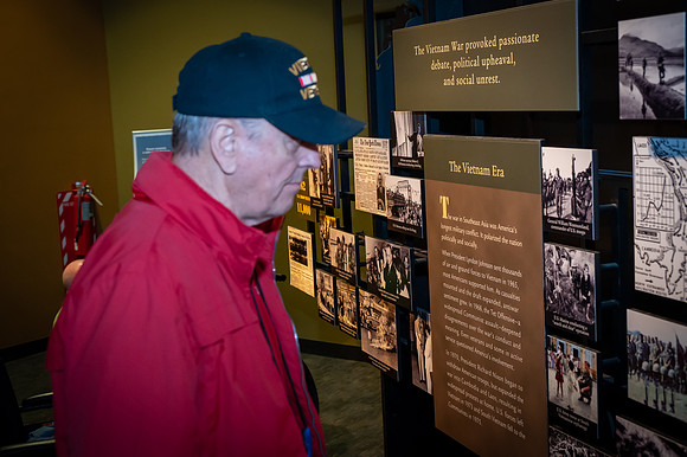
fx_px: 973
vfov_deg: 26.5
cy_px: 228
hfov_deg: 38.9
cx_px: 344
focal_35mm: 51
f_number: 5.6
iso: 5600
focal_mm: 51
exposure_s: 1/50
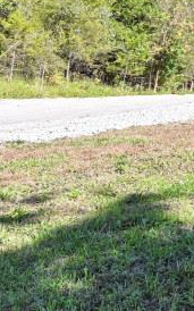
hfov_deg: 12.0
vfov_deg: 25.6
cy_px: 25
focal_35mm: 78
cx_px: 514
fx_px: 661
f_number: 5.6
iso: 110
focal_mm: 14
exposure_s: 1/250
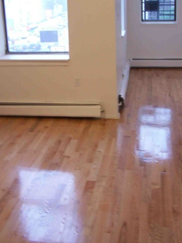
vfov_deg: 38.7
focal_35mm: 49
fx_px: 344
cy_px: 93
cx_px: 96
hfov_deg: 29.7
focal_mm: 6.3
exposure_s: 1/15
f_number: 2.8
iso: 140
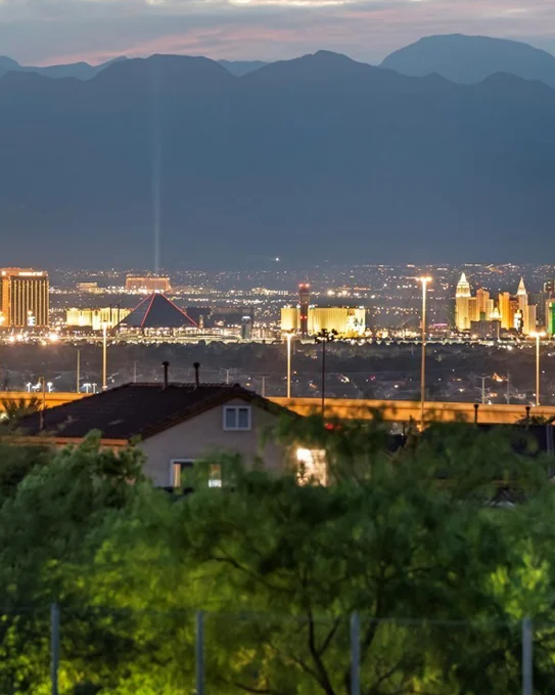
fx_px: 7845
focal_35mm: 382
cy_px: 346
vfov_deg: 5.1
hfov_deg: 4.1
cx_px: 131
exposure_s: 1/30
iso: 400
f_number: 4
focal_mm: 180
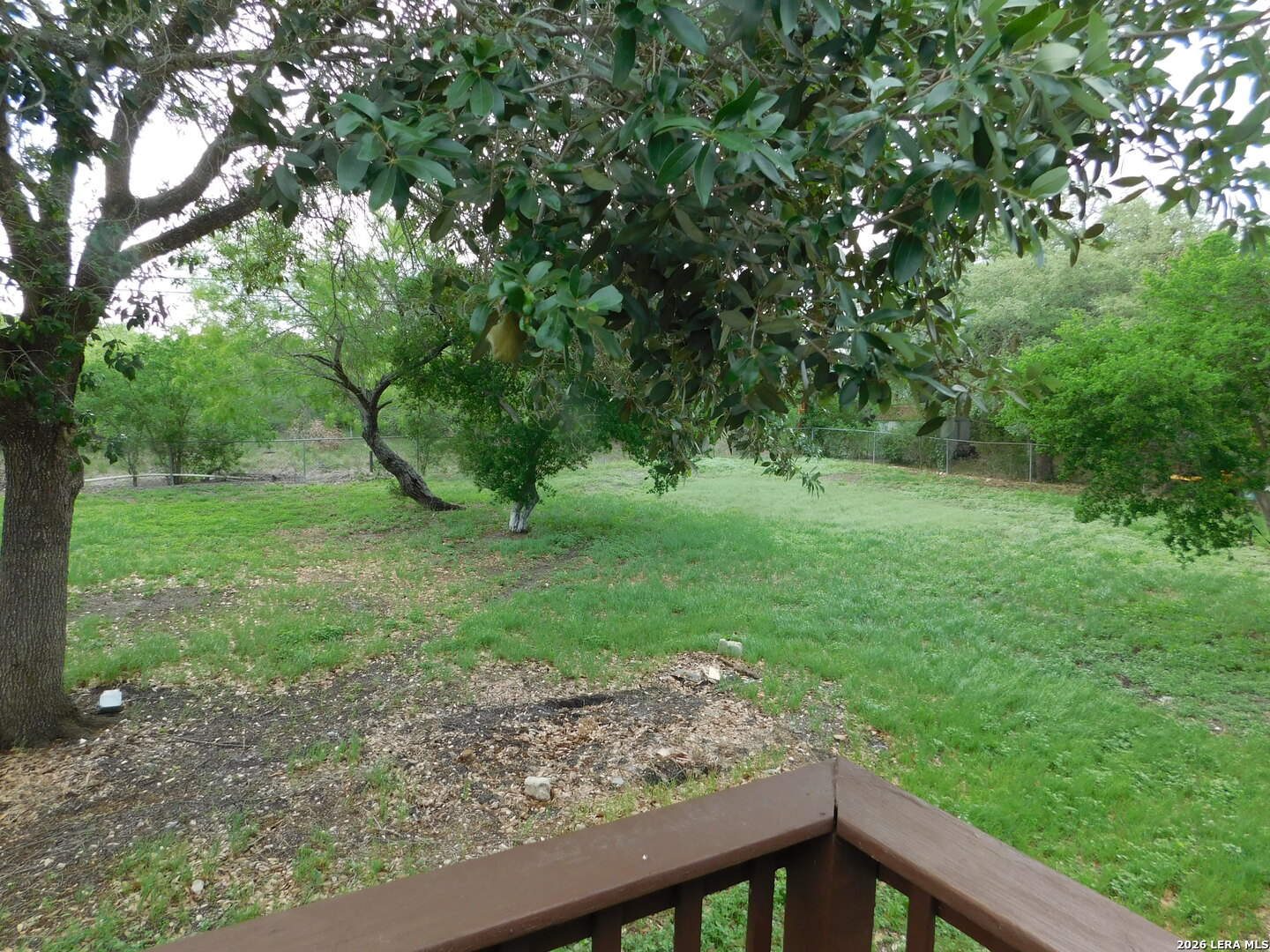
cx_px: 635
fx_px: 844
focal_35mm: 23
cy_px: 476
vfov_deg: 58.9
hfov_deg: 73.9
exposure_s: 1/250
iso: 125
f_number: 3
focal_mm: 4
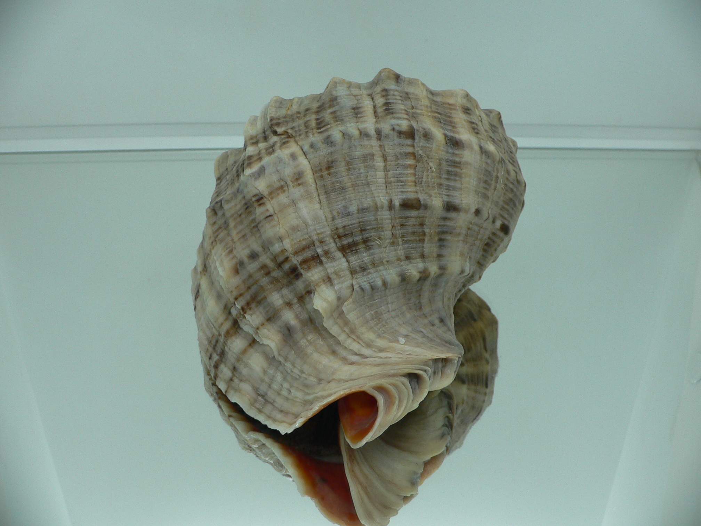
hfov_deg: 52.6
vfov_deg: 40.7
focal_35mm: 35
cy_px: 263
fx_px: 709
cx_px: 350
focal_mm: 4.6
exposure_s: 1/60
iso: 80
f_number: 2.8
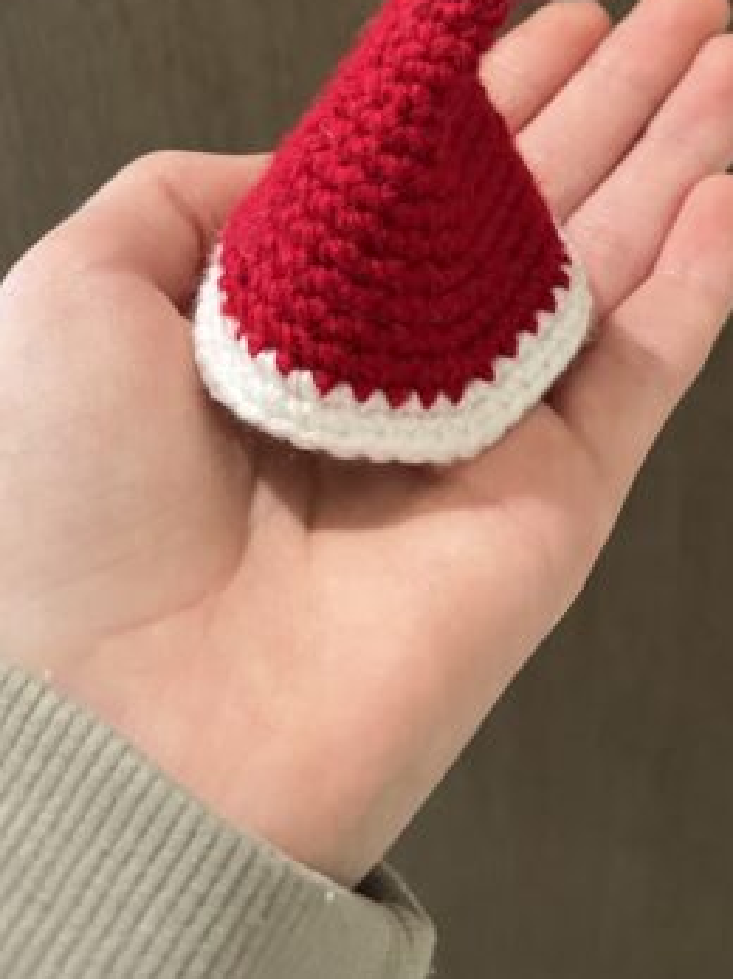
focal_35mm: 50
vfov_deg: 35.2
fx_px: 1413
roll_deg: +0.1
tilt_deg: -26.8
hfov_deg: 29.0
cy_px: 41
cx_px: 457
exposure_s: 1/33
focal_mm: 5.1
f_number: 1.6
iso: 640
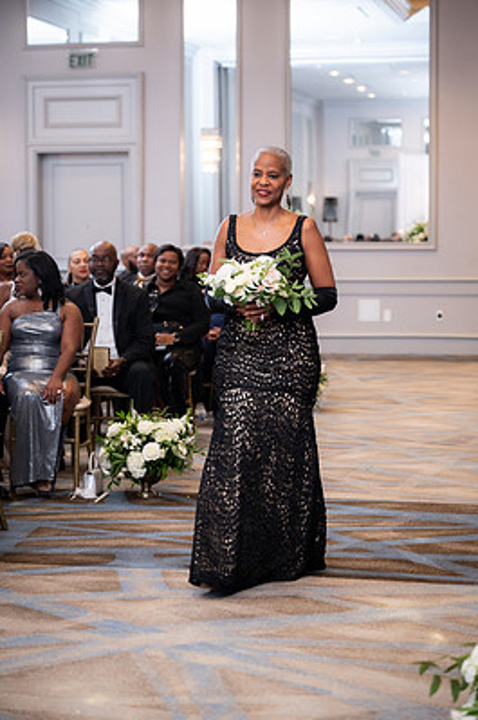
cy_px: 318
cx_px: 255
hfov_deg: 17.2
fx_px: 1577
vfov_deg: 25.7
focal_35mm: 79
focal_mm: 70
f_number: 2.8
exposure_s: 1/200
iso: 1250
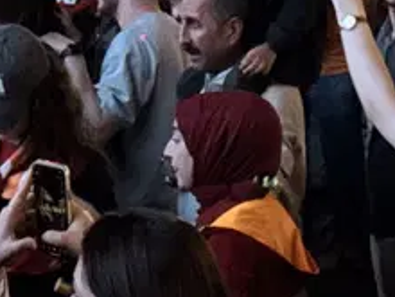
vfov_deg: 7.6
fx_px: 2191
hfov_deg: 10.3
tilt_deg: -2.2
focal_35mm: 192
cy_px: -121
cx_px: 104
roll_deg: -0.5
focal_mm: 6.76
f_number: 1.78
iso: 640
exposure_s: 1/20
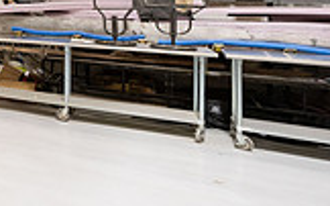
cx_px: -251
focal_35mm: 51
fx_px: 458
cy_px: -19
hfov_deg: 23.0
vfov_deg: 23.7
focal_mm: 14
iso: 2500
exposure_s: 1/100
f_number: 9
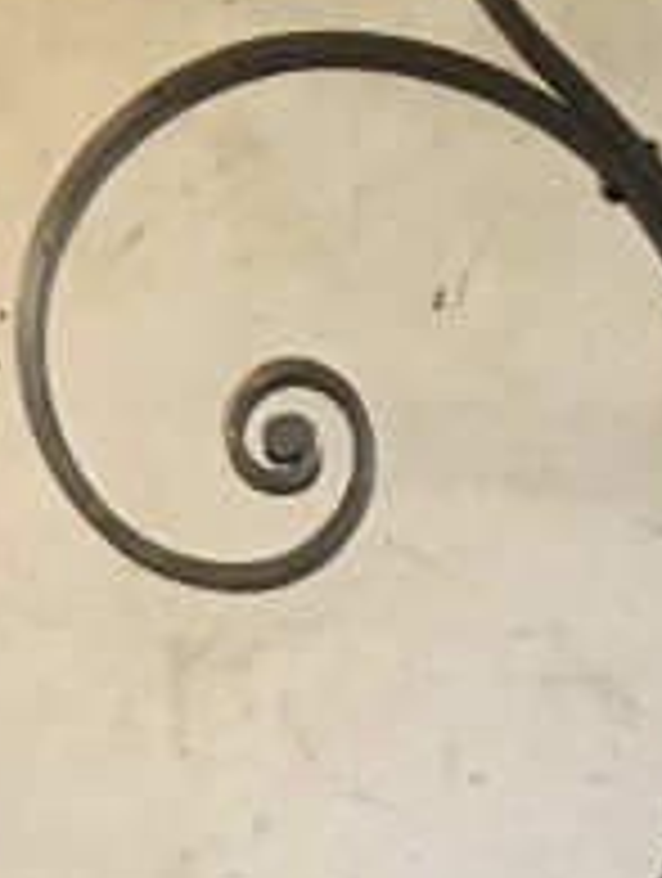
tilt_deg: -5.6
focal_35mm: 152
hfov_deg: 9.7
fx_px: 3863
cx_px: 648
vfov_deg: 11.8
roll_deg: -1.1
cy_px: 1661
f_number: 2.2
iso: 200
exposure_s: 1/24
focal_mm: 4.15
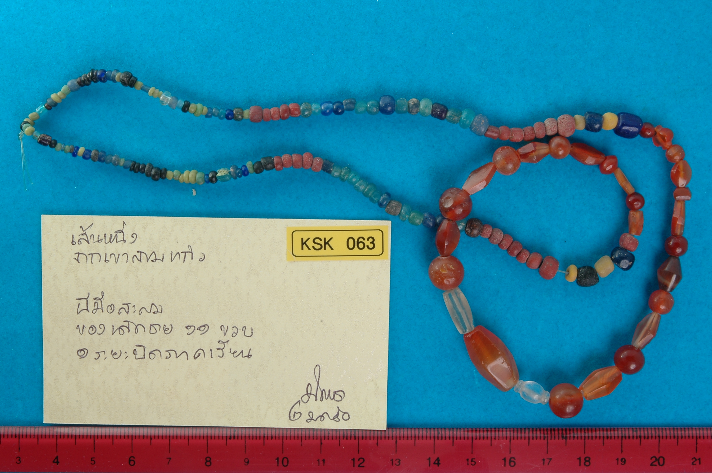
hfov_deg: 33.4
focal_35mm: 60
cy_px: 236
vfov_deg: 22.6
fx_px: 1186
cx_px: 356
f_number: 29
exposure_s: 1/60
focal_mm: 40
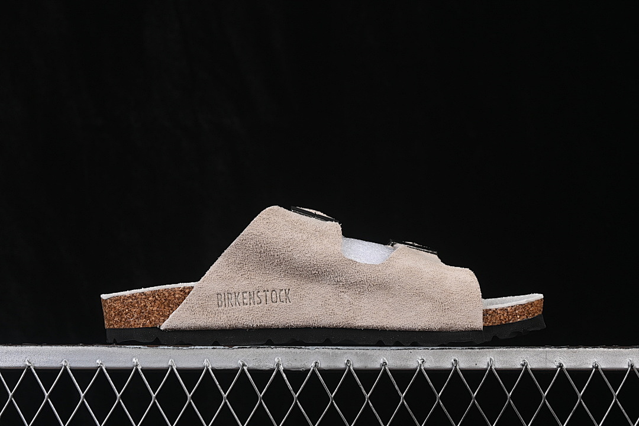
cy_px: 213
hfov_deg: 27.0
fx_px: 1331
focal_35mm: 75
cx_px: 320
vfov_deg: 18.2
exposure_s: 1/80
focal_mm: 50
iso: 160
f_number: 8
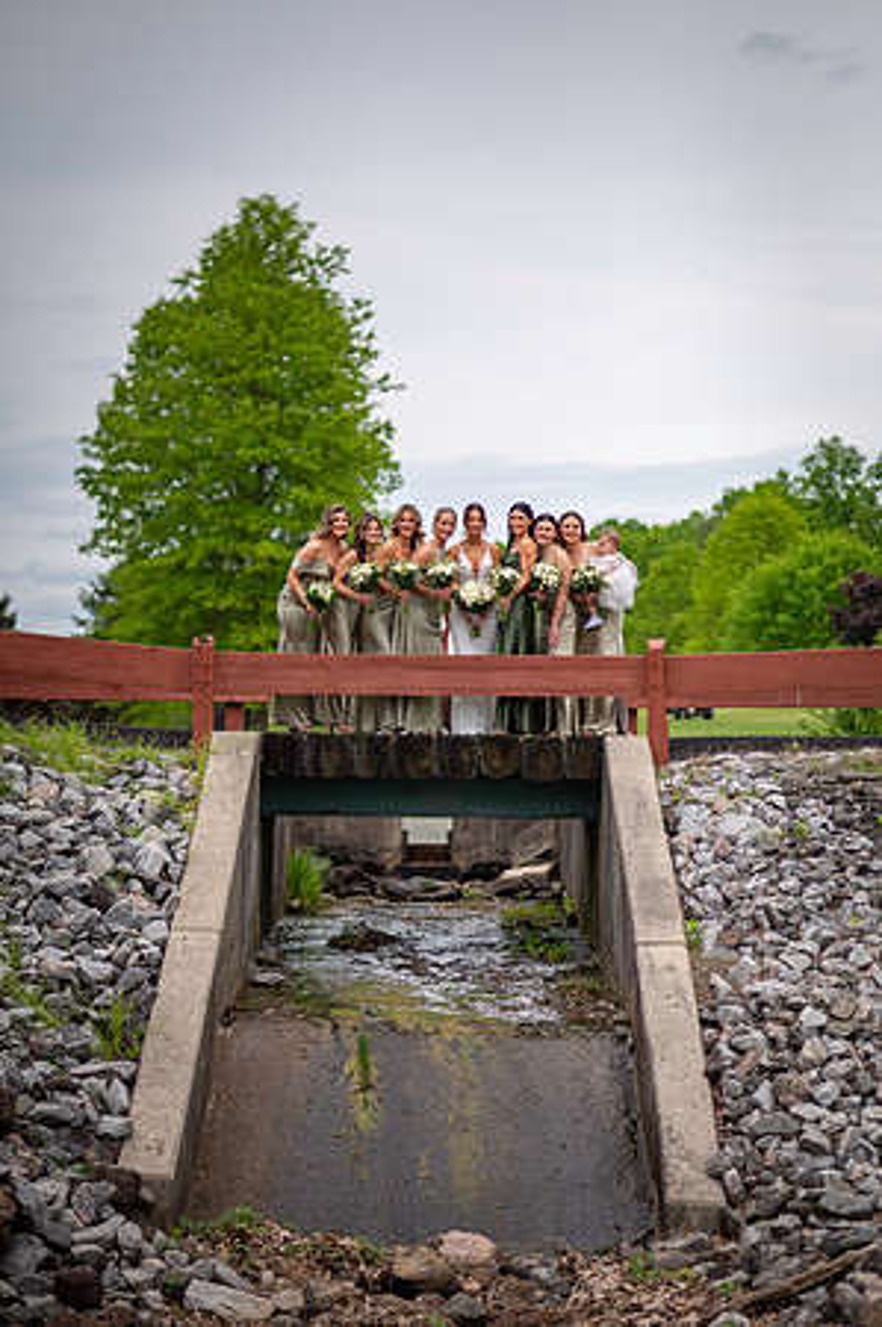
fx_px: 3131
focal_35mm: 85
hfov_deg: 16.0
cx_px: 441
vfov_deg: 23.9
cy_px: 664
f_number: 2.2
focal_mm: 85
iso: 160
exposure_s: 1/8000
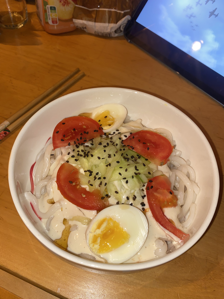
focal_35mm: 26
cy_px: 150
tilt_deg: -54.2
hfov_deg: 53.1
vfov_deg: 67.3
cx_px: 112
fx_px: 224
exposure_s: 1/11
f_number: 1.8
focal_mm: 4.25
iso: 32
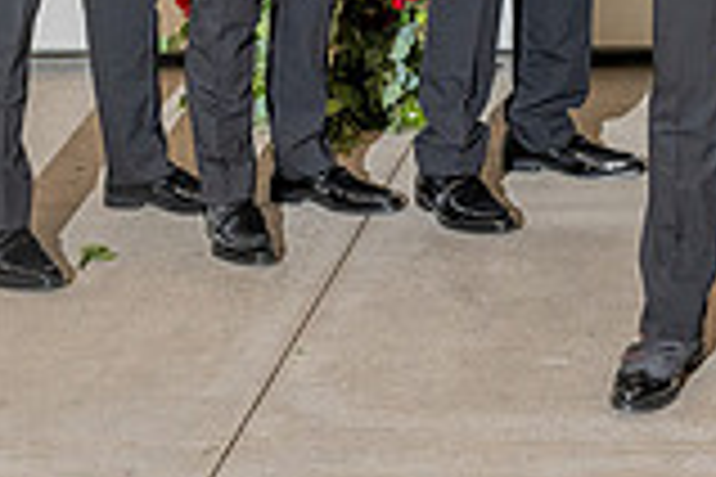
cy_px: -304
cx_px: 673
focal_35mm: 120
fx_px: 2386
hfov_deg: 16.8
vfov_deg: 10.9
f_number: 4
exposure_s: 1/200
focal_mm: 28
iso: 800
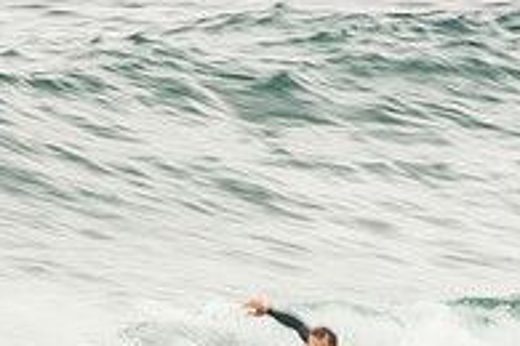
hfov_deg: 1.2
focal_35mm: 1787
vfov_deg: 0.8
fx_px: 25810
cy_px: 374
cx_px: 168
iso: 100
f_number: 20
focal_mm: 400
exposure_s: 1/30
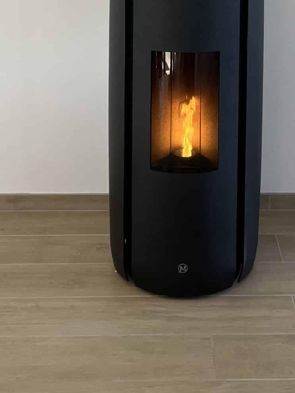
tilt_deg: -6.5
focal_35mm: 67
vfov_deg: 26.0
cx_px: 194
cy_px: -73
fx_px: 761
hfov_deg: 21.9
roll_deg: +0.1
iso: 125
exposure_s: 1/111
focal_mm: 5.1
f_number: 1.6
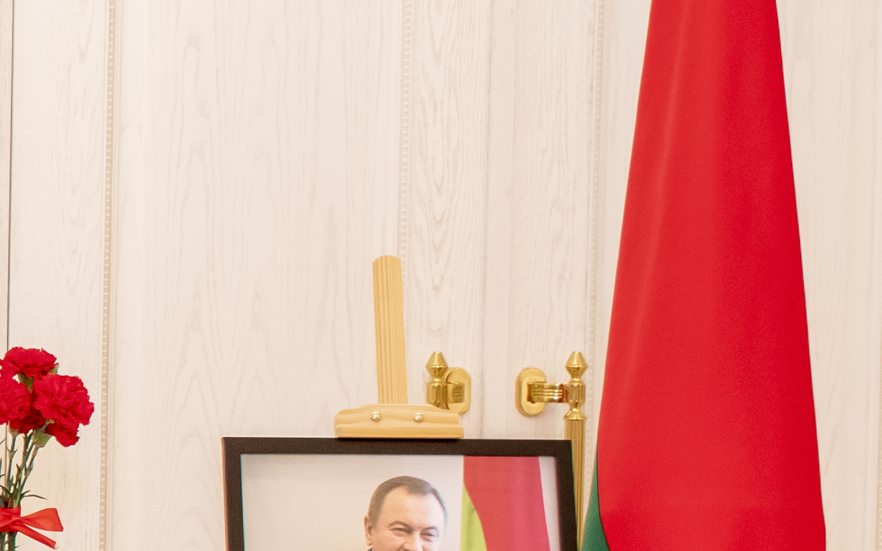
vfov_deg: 8.2
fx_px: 3847
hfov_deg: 12.1
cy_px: 396
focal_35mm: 160
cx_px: -667
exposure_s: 1/80
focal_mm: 26
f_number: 5
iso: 1000
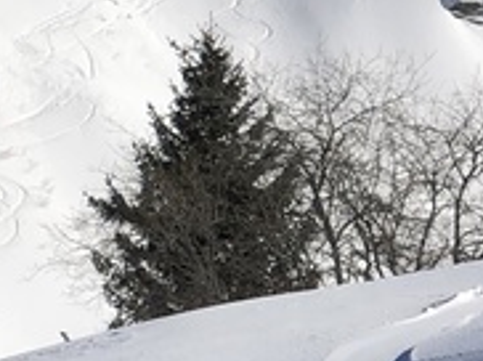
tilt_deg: -0.5
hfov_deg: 5.7
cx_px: -390
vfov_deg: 4.3
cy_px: 165
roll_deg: -0.6
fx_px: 4780
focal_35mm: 343
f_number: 2.4
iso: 16
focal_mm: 6
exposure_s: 1/2558
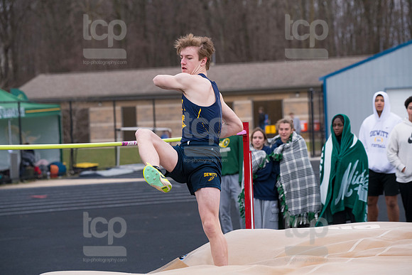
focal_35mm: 130
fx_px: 1488
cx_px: 206
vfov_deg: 10.6
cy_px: 138
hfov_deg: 15.8
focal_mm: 130
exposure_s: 1/2000
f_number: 5
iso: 2000
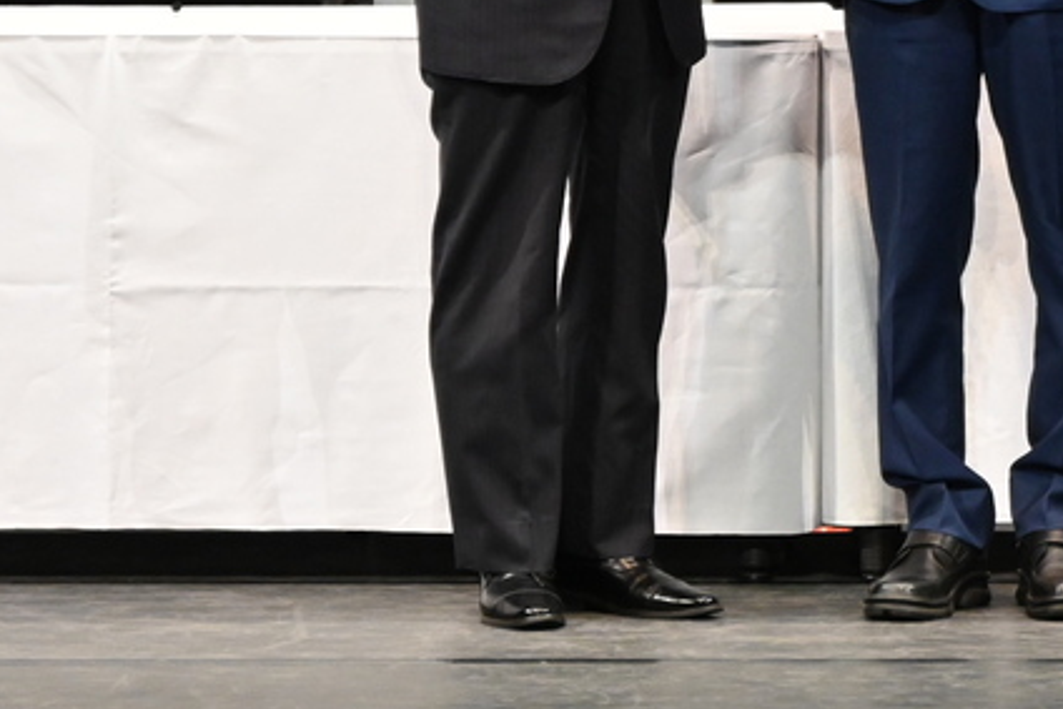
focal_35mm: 445
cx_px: 1198
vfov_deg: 3.1
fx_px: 13156
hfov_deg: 4.6
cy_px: -153
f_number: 6
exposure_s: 1/125
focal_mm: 105
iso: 2000
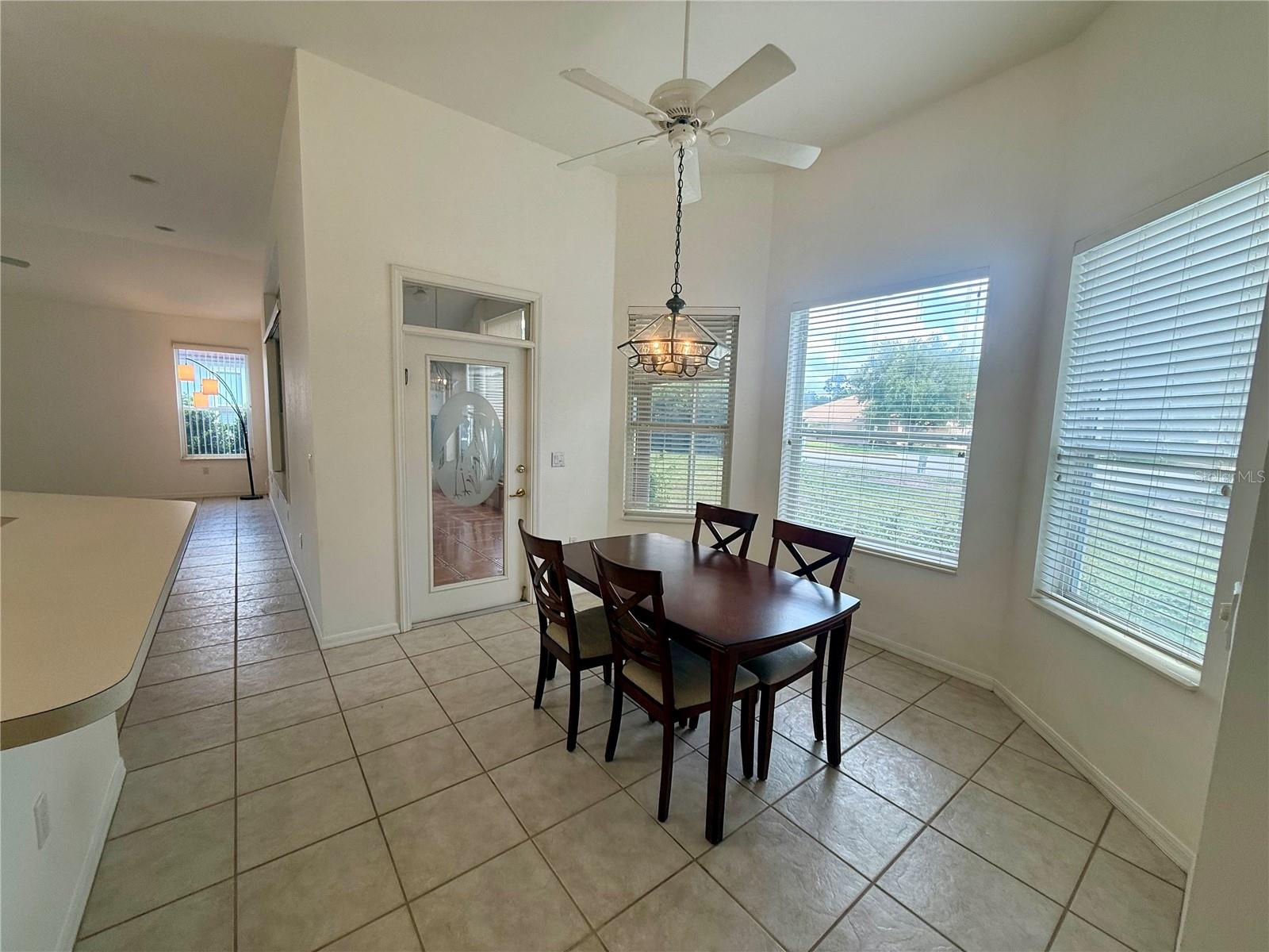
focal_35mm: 14
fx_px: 513
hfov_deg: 102.1
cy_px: 476
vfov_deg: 85.7
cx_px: 634
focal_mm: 2.22
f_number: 2.2
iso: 64
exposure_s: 1/133
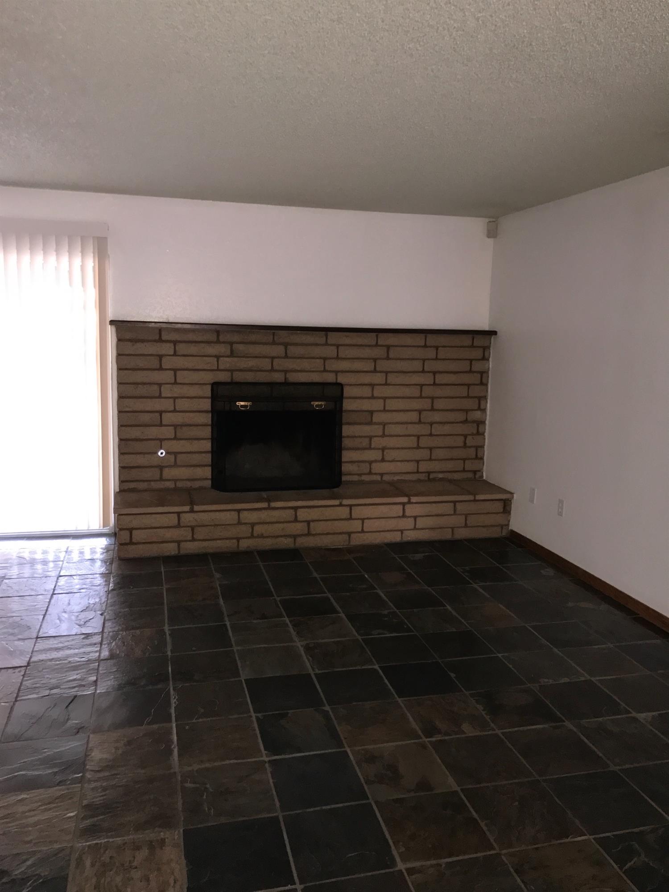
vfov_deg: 63.4
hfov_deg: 49.7
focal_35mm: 28
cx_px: 334
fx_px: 722
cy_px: 446
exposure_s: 1/30
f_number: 1.8
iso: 100
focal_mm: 3.99
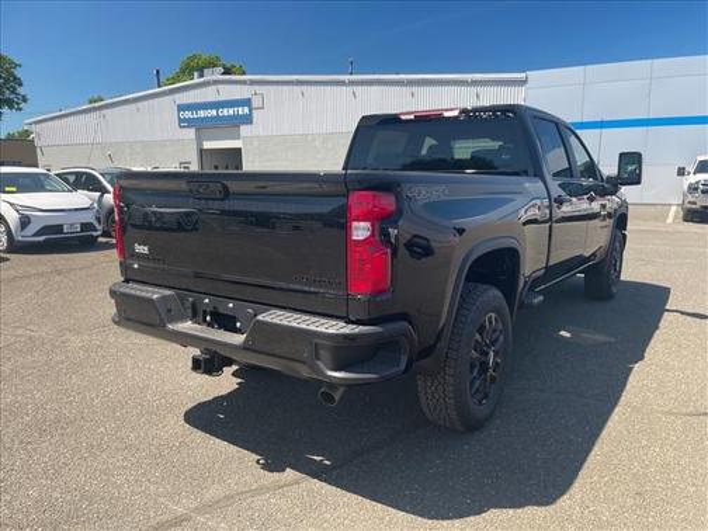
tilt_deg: -10.9
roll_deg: +0.3
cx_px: 354
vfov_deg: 53.1
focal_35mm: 26
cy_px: 266
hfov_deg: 67.3
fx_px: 532
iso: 32
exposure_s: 1/587
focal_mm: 4.2
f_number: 1.6
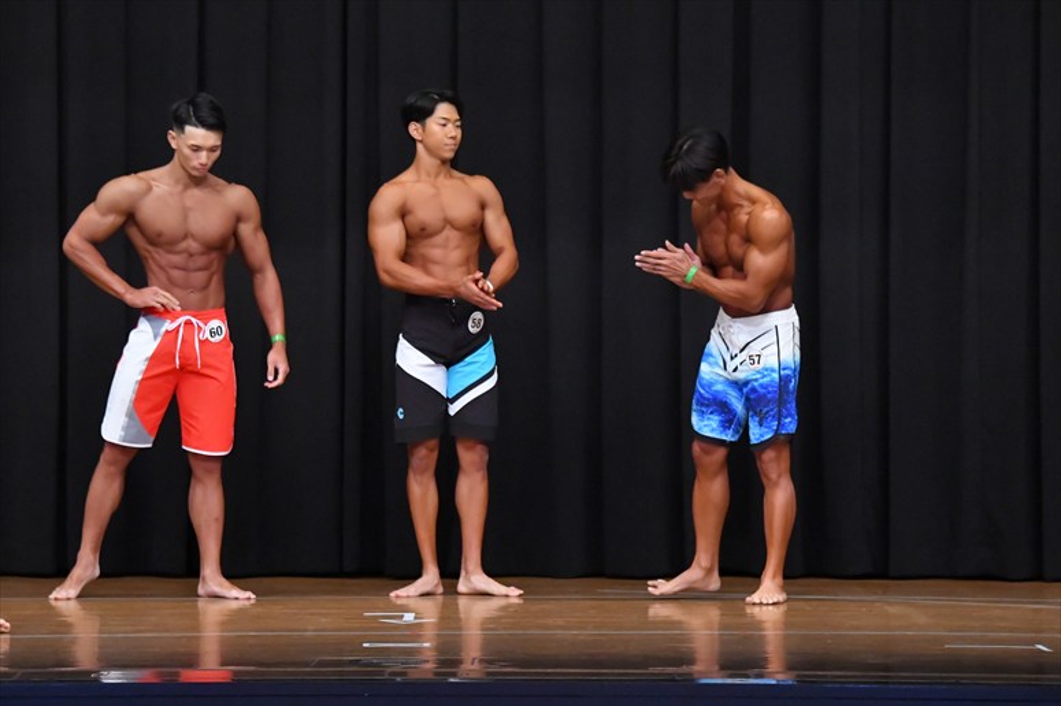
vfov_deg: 6.3
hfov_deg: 9.5
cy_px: 353
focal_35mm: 217
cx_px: 530
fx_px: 6392
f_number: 5.6
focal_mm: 145
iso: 8000
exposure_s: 1/400
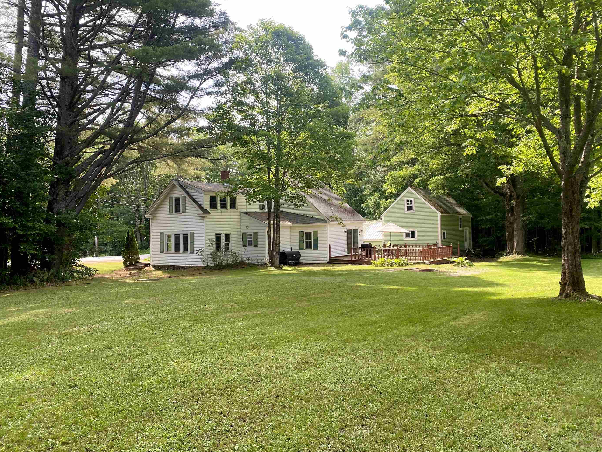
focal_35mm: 29
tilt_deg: -0.2
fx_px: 504
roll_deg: +0.6
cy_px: 220
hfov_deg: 61.6
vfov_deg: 48.2
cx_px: 327
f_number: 1.8
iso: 32
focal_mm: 4.25
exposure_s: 1/387
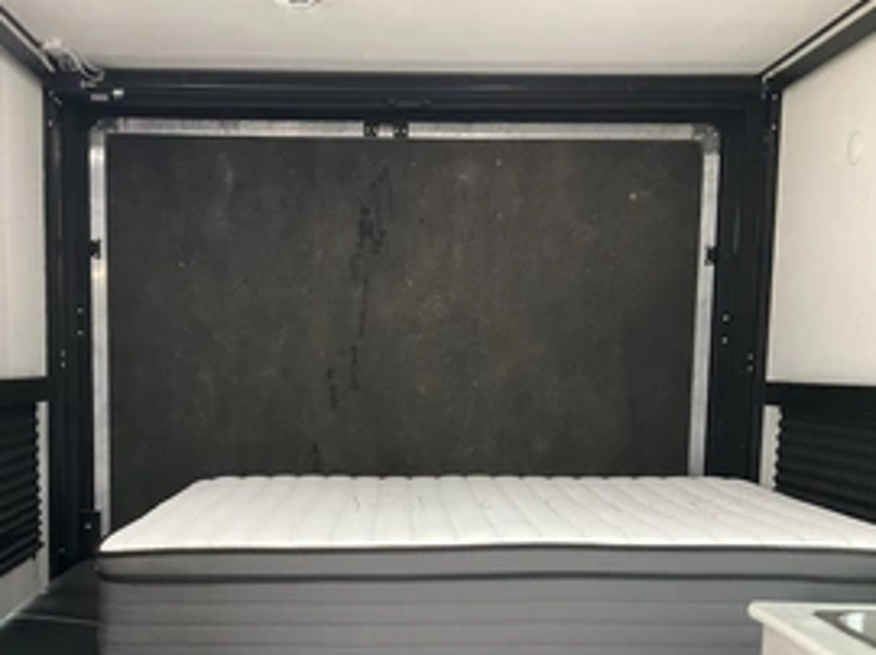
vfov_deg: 33.0
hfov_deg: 43.6
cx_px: 337
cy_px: 473
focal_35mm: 43
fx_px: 1087
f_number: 1.8
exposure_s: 1/40
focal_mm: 3
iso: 320
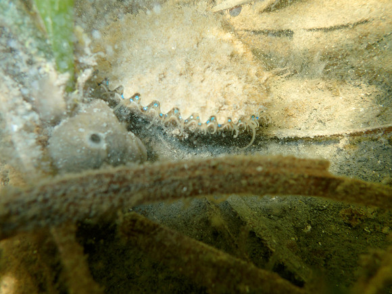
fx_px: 283
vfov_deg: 54.9
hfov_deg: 69.4
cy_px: 147
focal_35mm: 25
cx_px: 196
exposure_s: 1/200
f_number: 2.8
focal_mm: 4.5
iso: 100
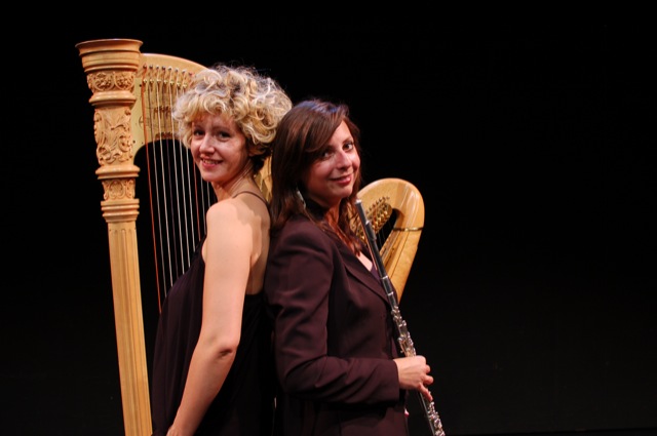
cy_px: 218
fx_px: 957
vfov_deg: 25.7
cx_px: 328
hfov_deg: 37.9
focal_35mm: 52
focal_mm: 35
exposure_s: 1/50
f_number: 4
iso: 400
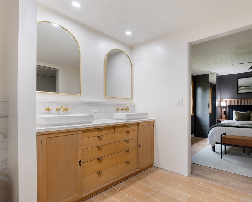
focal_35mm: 19
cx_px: 153
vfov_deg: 70.8
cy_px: 106
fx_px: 142
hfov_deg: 82.1
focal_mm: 16
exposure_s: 1/8
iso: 400
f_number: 4
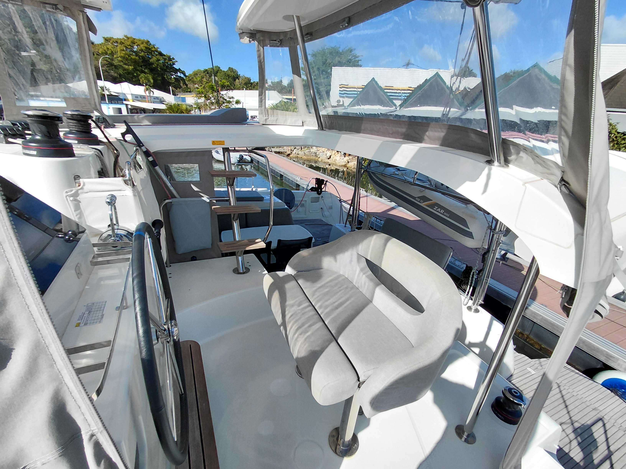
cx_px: 313
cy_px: 234
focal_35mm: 16
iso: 40
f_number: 2.2
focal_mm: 1.64
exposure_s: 1/1483
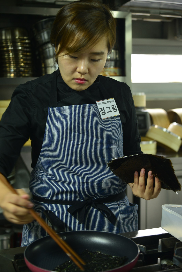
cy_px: 136
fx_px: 417
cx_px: 91
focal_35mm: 55
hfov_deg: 24.6
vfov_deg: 36.2
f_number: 4
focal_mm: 55
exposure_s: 1/30
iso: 800
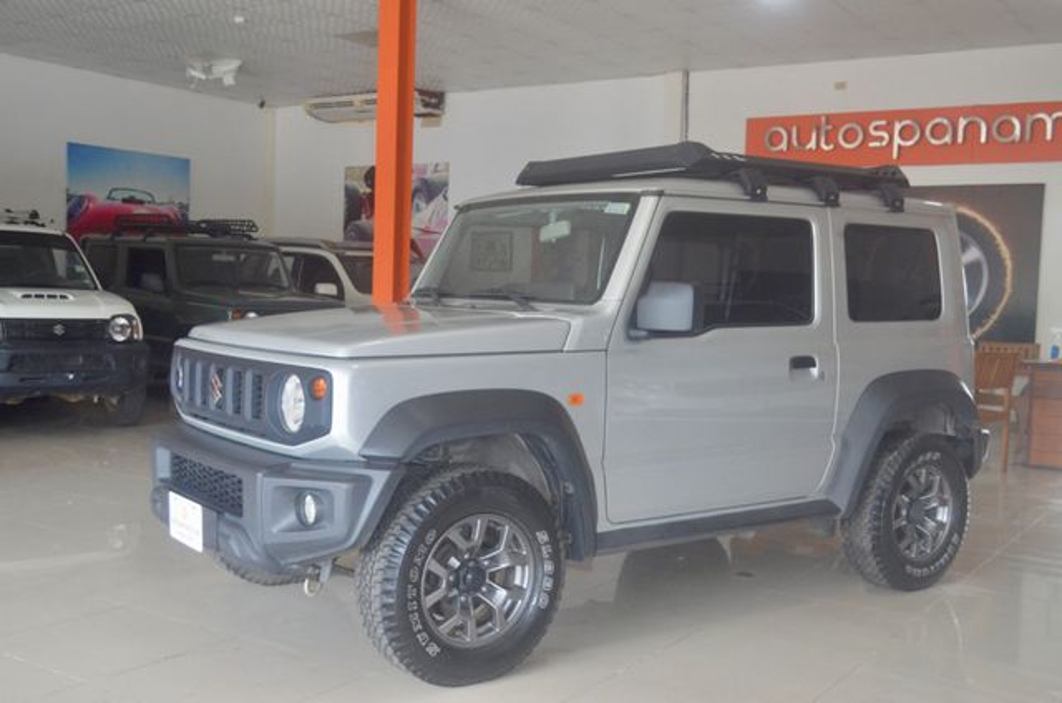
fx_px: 1148
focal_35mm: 39
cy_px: 352
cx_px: 531
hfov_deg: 49.6
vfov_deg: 34.1
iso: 800
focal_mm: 26
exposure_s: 1/60
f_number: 4.2
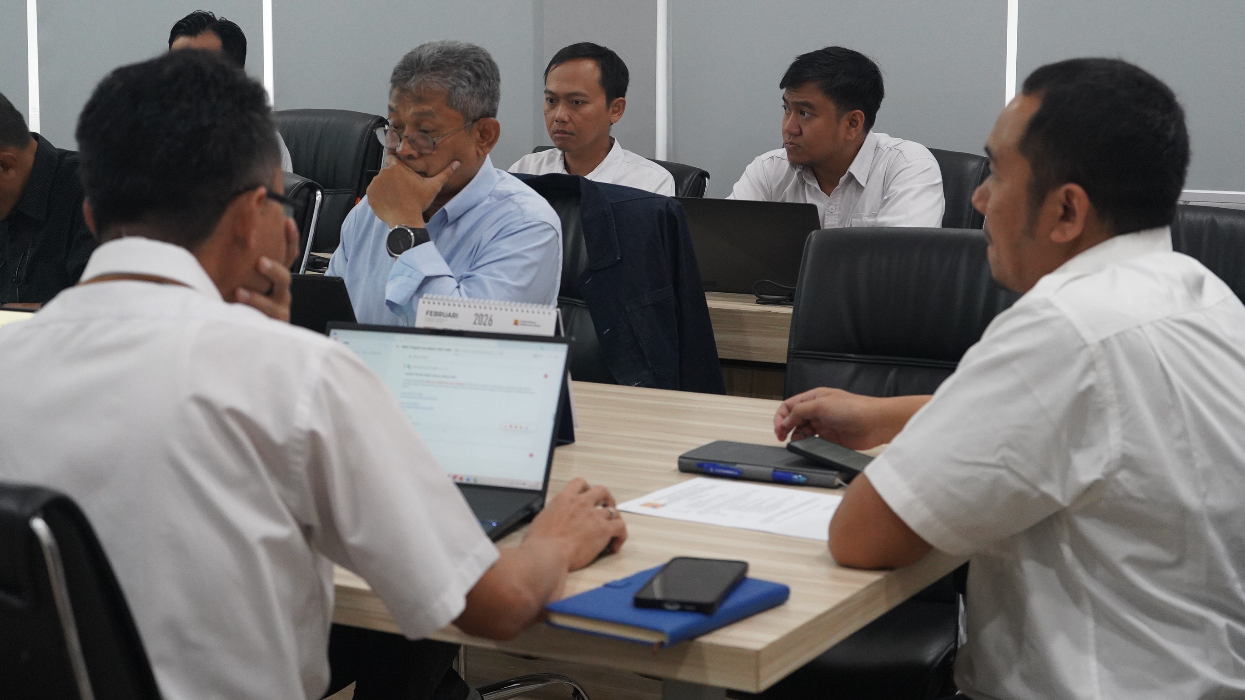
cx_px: 634
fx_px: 2278
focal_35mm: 69
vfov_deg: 17.5
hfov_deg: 30.6
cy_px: 261
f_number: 5.6
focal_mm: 60
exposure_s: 1/200
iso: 6400
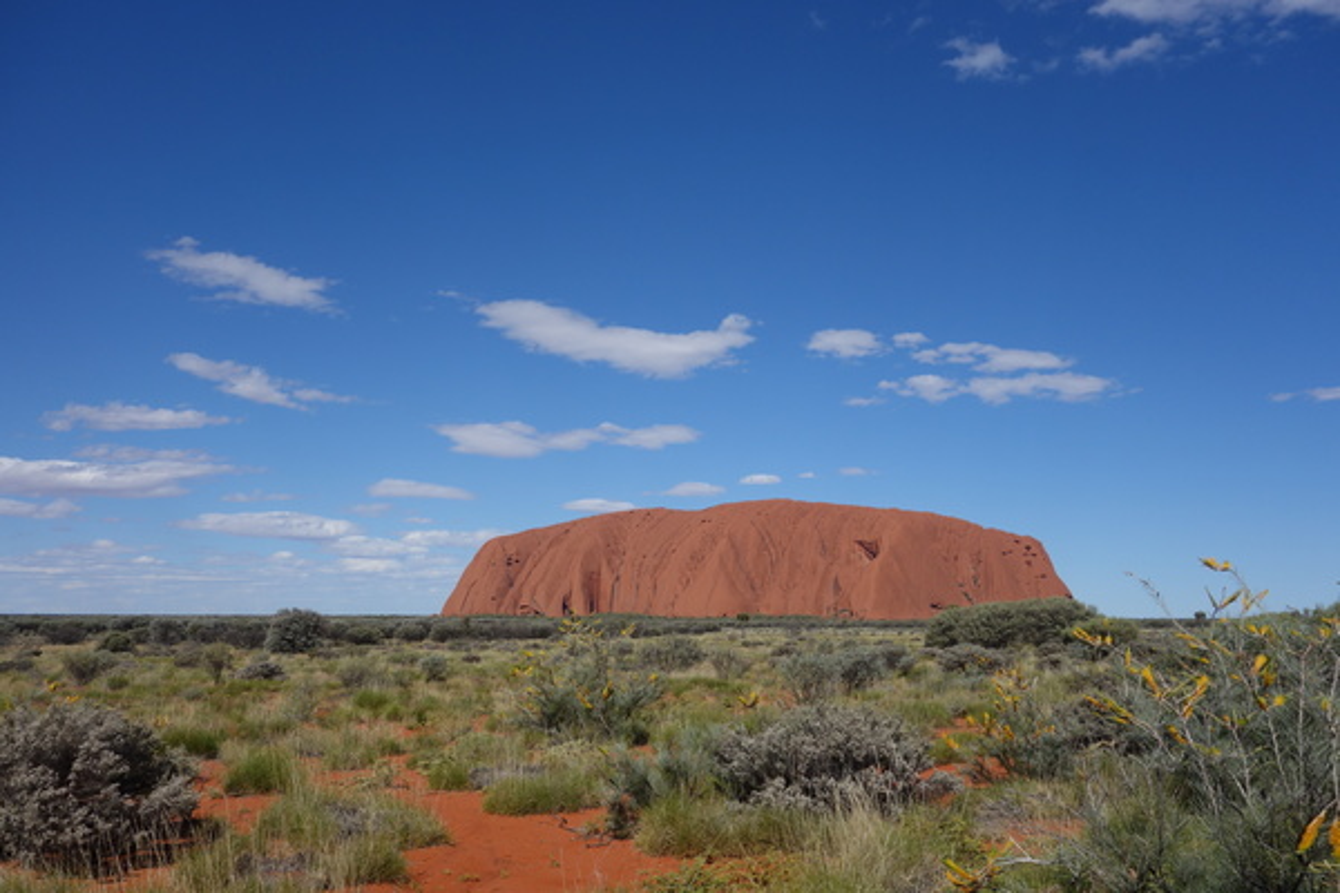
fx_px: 1042
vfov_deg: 46.4
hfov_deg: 65.5
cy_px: 446
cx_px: 670
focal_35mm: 28
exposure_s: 1/800
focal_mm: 10.4
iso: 125
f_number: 6.3
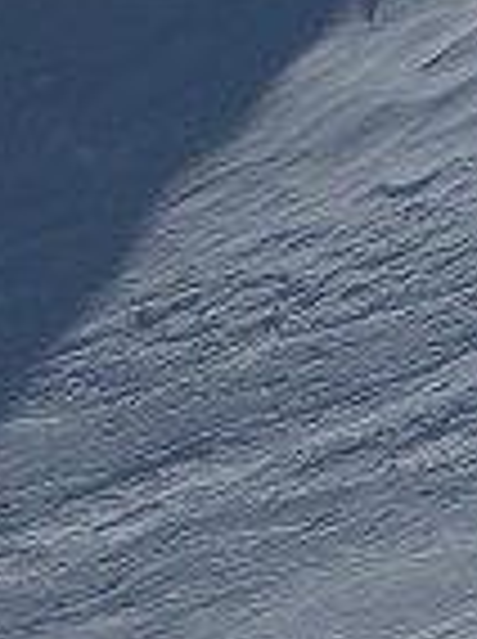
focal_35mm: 1516
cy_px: -207
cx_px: 904
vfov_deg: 1.3
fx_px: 27938
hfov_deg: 1.0
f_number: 7.4
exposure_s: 1/633
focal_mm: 71.2
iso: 50
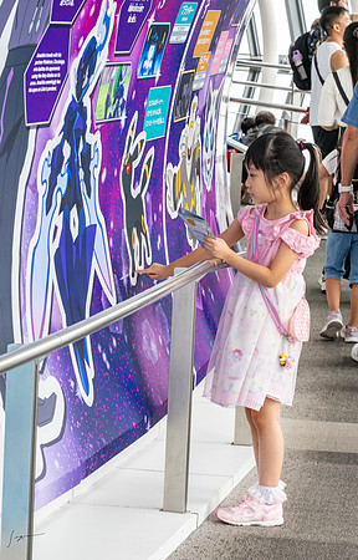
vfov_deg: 17.2
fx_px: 1853
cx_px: 247
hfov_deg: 11.0
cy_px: 242
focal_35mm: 121
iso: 1000
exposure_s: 1/400
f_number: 8
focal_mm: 70
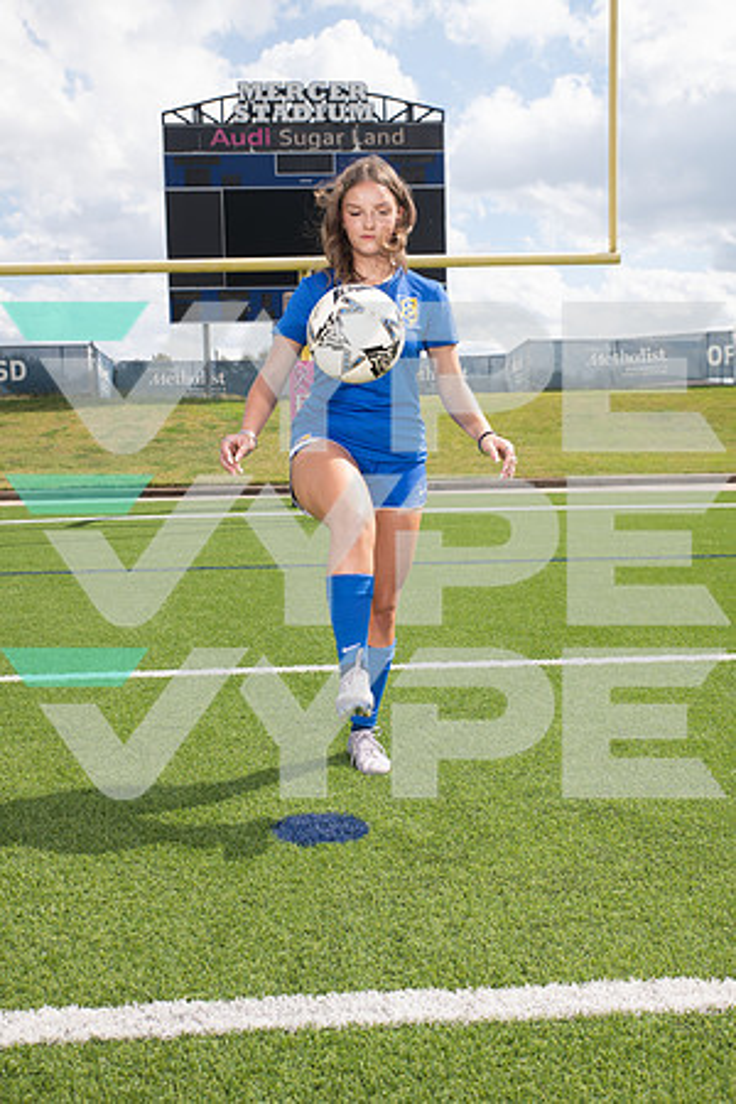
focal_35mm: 38
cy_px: 552
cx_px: 368
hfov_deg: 35.1
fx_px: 1165
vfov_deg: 50.7
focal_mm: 38
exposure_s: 1/400
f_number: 7.1
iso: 125
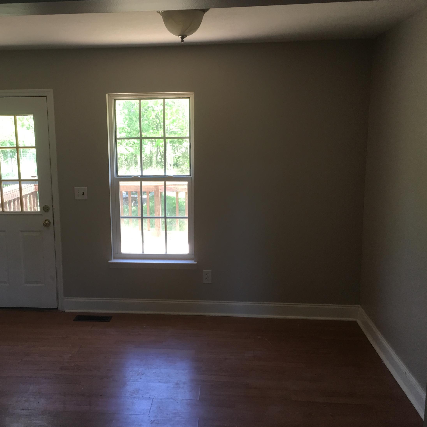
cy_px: 212
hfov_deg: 46.8
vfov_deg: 47.2
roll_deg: +0.9
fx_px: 488
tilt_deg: -6.9
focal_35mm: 35
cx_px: 161
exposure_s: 1/30
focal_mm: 4.15
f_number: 2.2
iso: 25
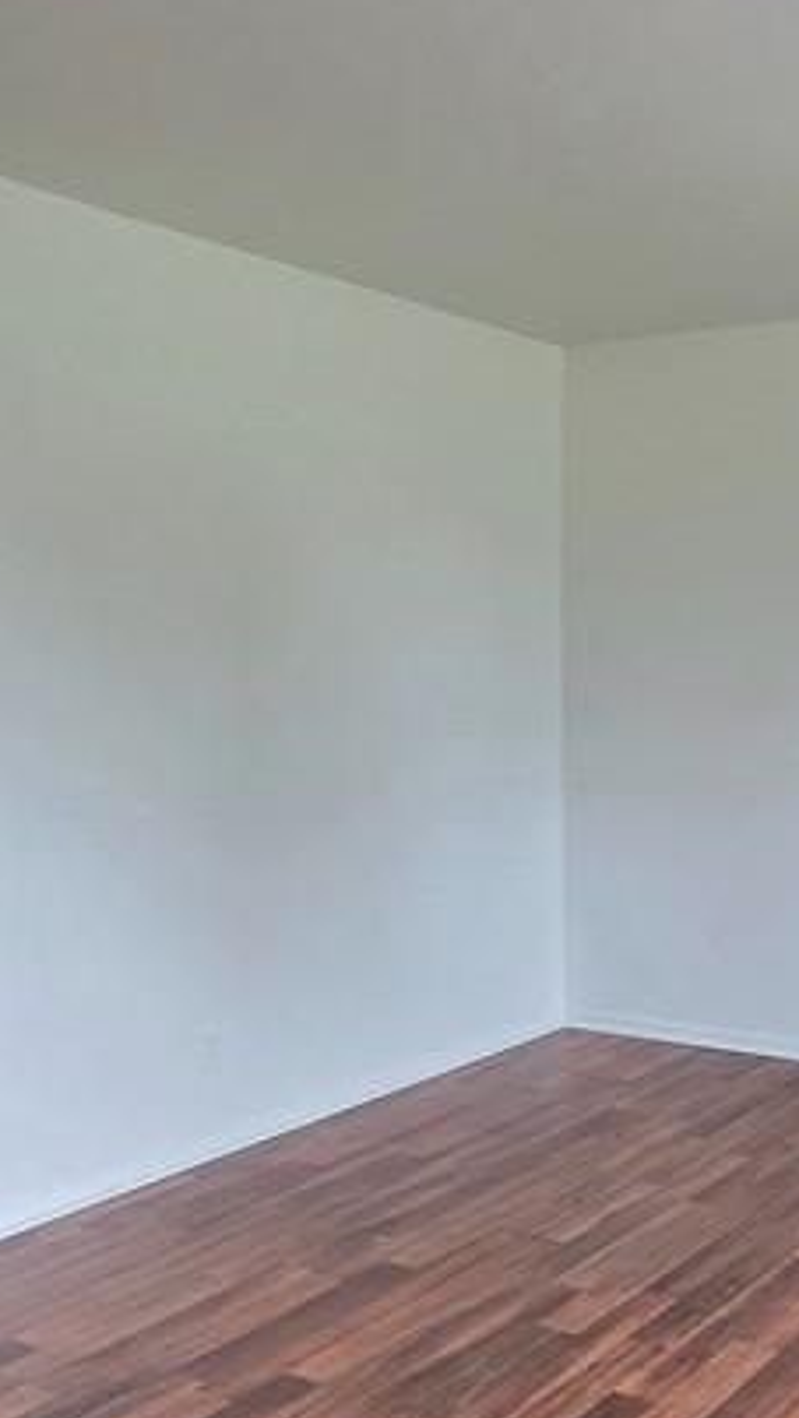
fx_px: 1355
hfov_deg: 30.7
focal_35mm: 36
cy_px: 683
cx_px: 785
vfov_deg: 55.3
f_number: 2.2
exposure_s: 1/60.2
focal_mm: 2.2
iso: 200
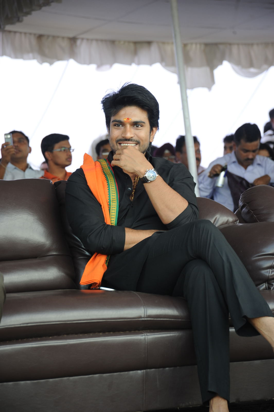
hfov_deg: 11.4
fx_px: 1371
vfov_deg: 17.1
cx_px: 137
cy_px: 206
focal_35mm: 120
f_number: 6.3
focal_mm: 120
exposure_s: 1/125
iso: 640
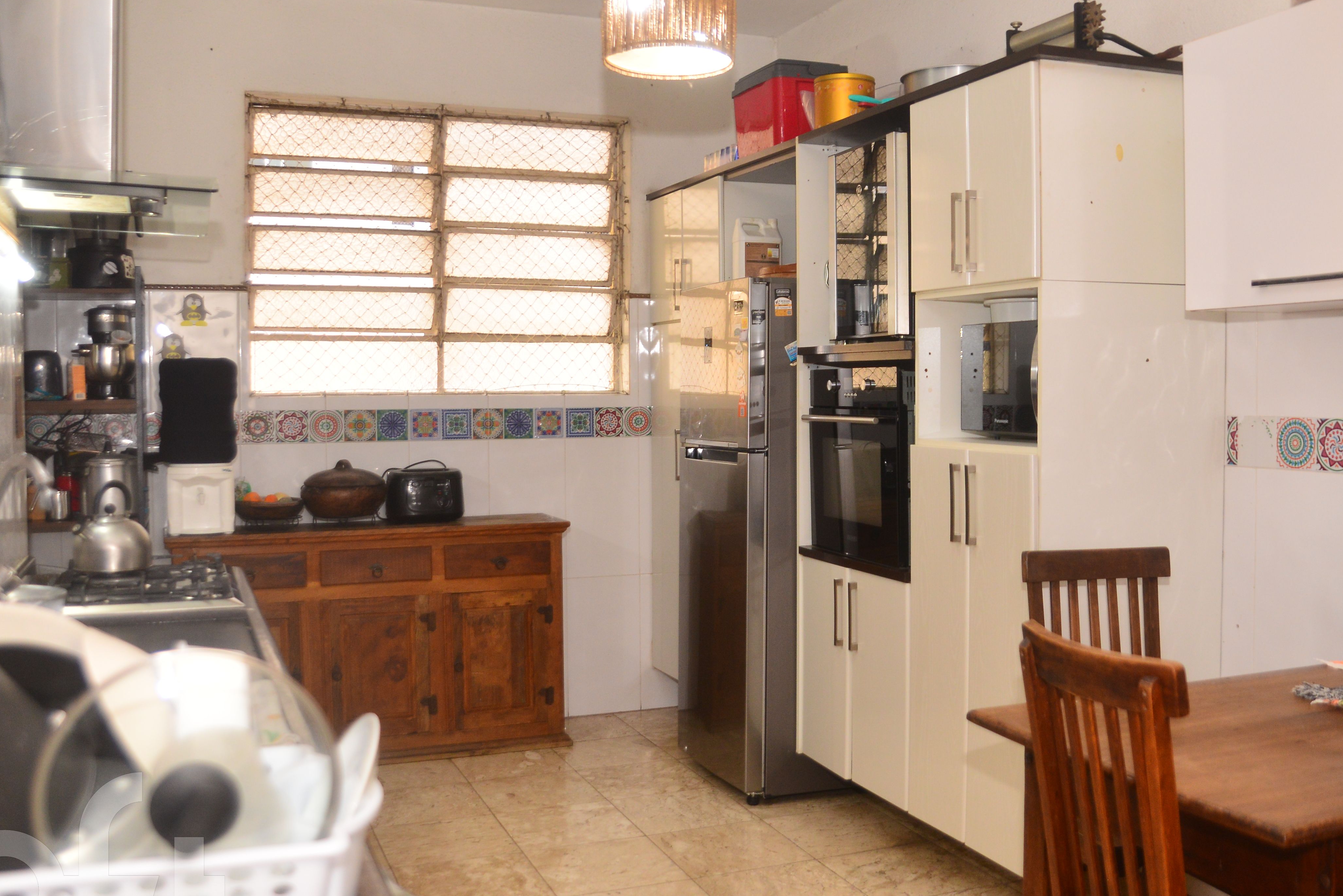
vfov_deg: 28.7
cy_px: 438
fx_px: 1754
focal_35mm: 47
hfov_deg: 41.9
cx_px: 718
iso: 800
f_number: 2.8
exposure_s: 1/200
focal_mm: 32
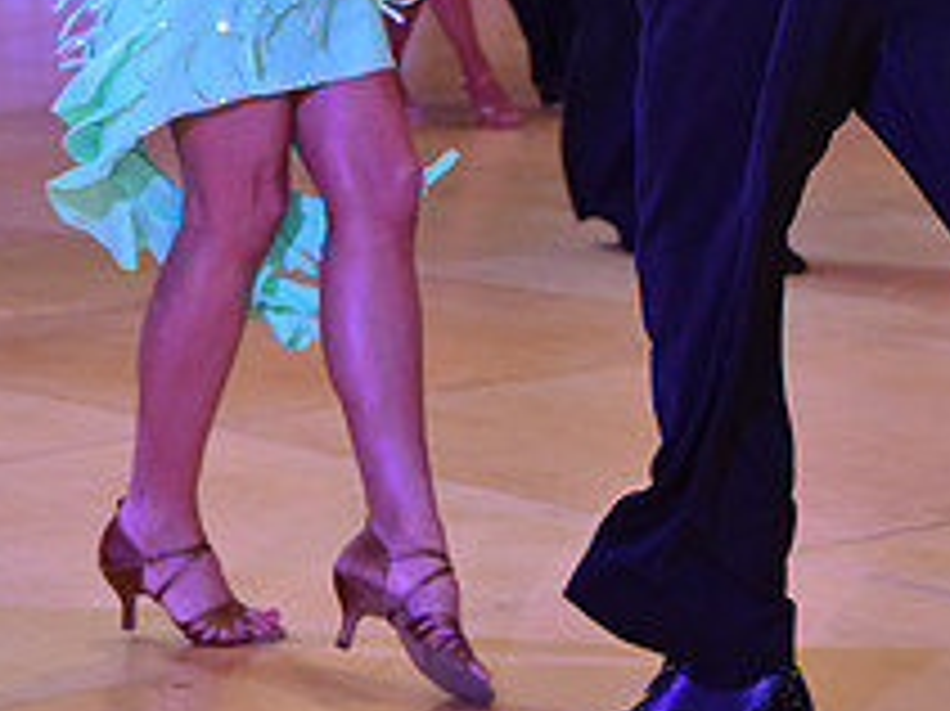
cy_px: -171
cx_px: 489
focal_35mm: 172
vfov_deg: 8.5
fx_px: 4718
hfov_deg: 11.5
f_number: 5
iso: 1600
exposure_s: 1/250
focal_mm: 65
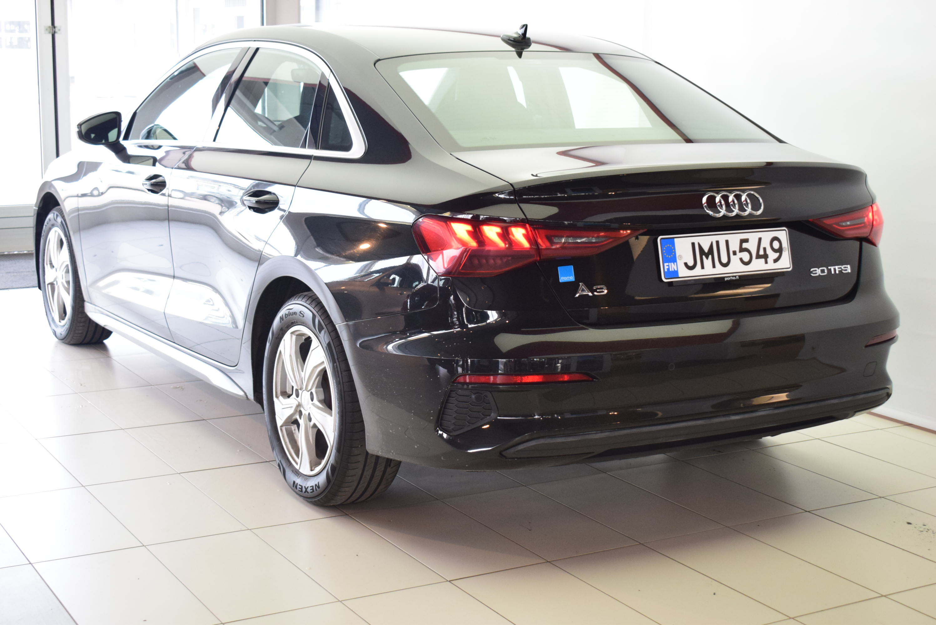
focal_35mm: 54
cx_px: 468
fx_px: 1405
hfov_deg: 36.8
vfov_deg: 25.1
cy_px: 312
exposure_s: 1/160
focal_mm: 36
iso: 1600
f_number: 4.8
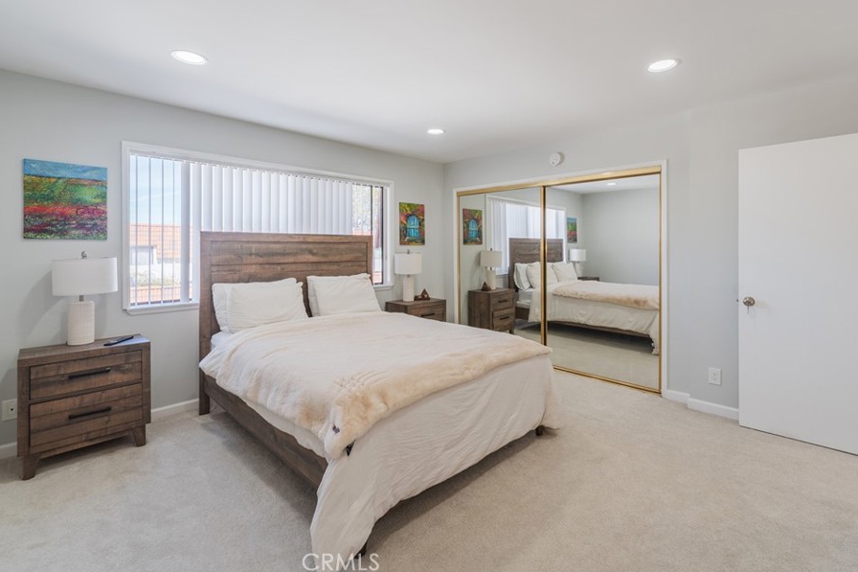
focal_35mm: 16
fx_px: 381
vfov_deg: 73.4
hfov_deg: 96.7
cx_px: 447
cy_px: 249
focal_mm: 14
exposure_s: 1/125
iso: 100
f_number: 7.1
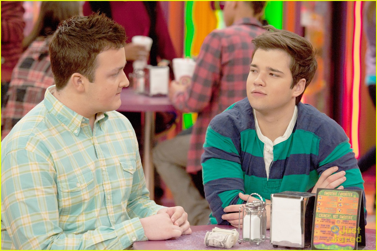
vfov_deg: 10.2
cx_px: 188
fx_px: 1414
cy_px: 126
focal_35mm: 135
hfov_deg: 15.2
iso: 3200
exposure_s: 1/200
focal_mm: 135
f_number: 5
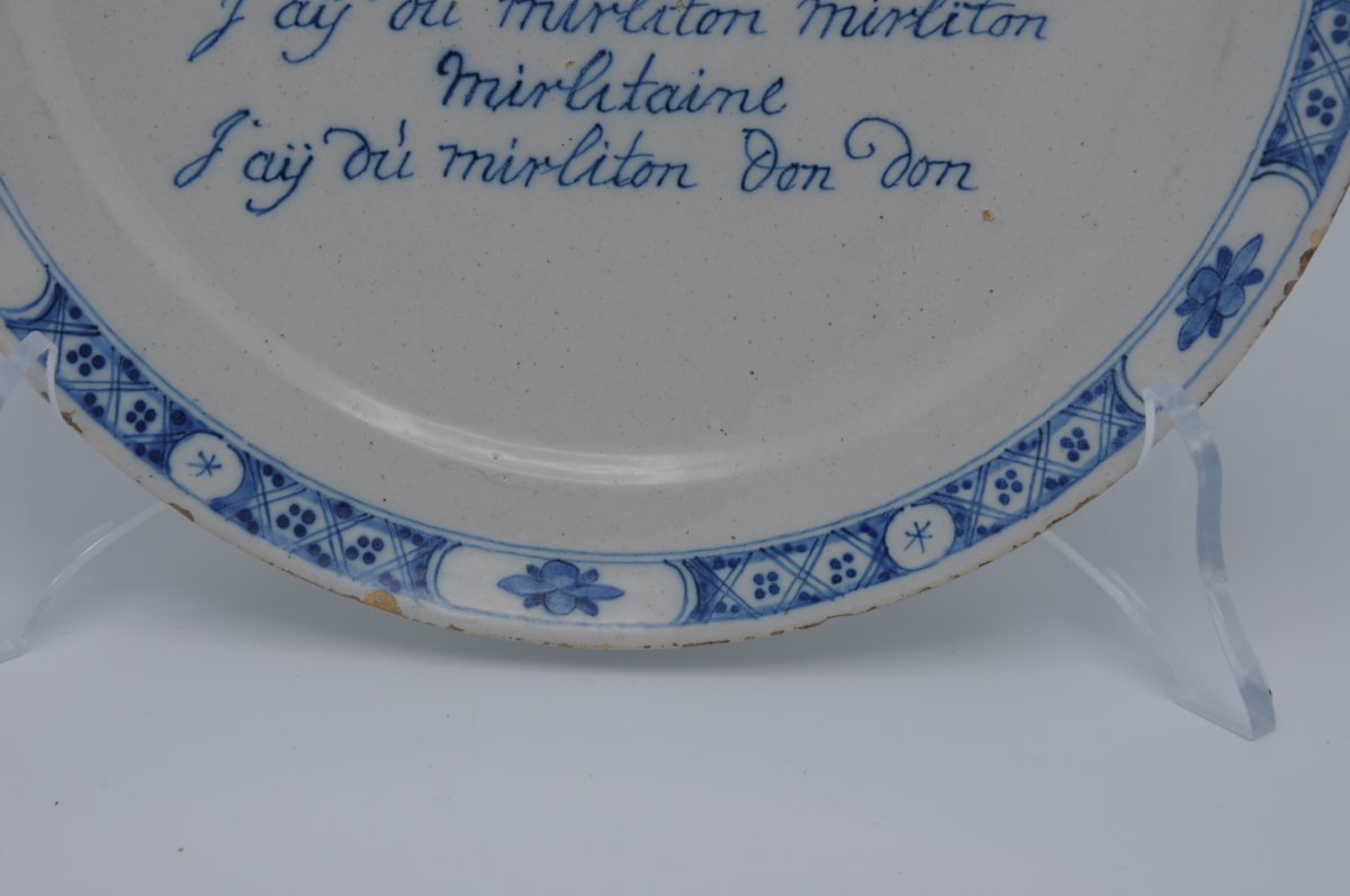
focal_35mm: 158
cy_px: 448
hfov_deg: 13.1
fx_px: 5899
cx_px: 675
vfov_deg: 8.7
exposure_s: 1/40
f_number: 13
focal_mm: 105
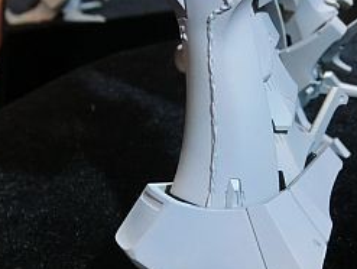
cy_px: 116
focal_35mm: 51
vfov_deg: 28.6
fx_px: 527
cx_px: 236
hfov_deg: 37.1
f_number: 3
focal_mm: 5
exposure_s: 1/60
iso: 800
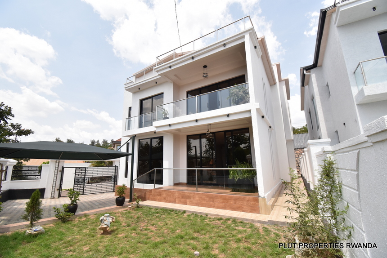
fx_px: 161
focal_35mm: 15
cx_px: 194
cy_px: 129
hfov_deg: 100.4
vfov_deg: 77.4
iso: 500
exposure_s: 1/800
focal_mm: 10
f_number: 8
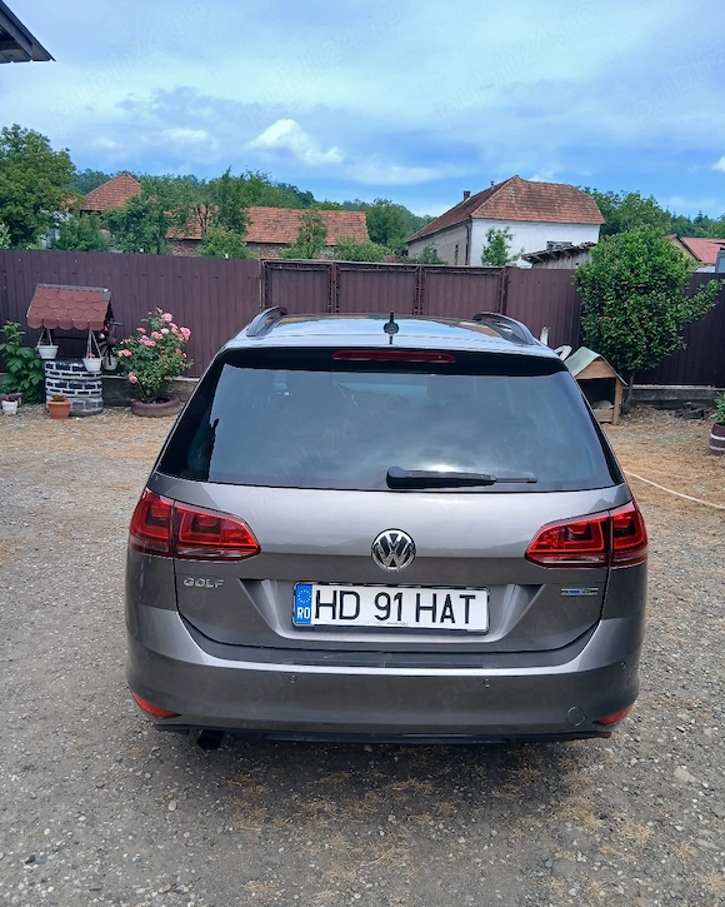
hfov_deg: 51.5
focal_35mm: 28
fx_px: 751
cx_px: 371
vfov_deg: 62.2
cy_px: 482
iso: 20
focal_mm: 3.98
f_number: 1.8
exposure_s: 1/357
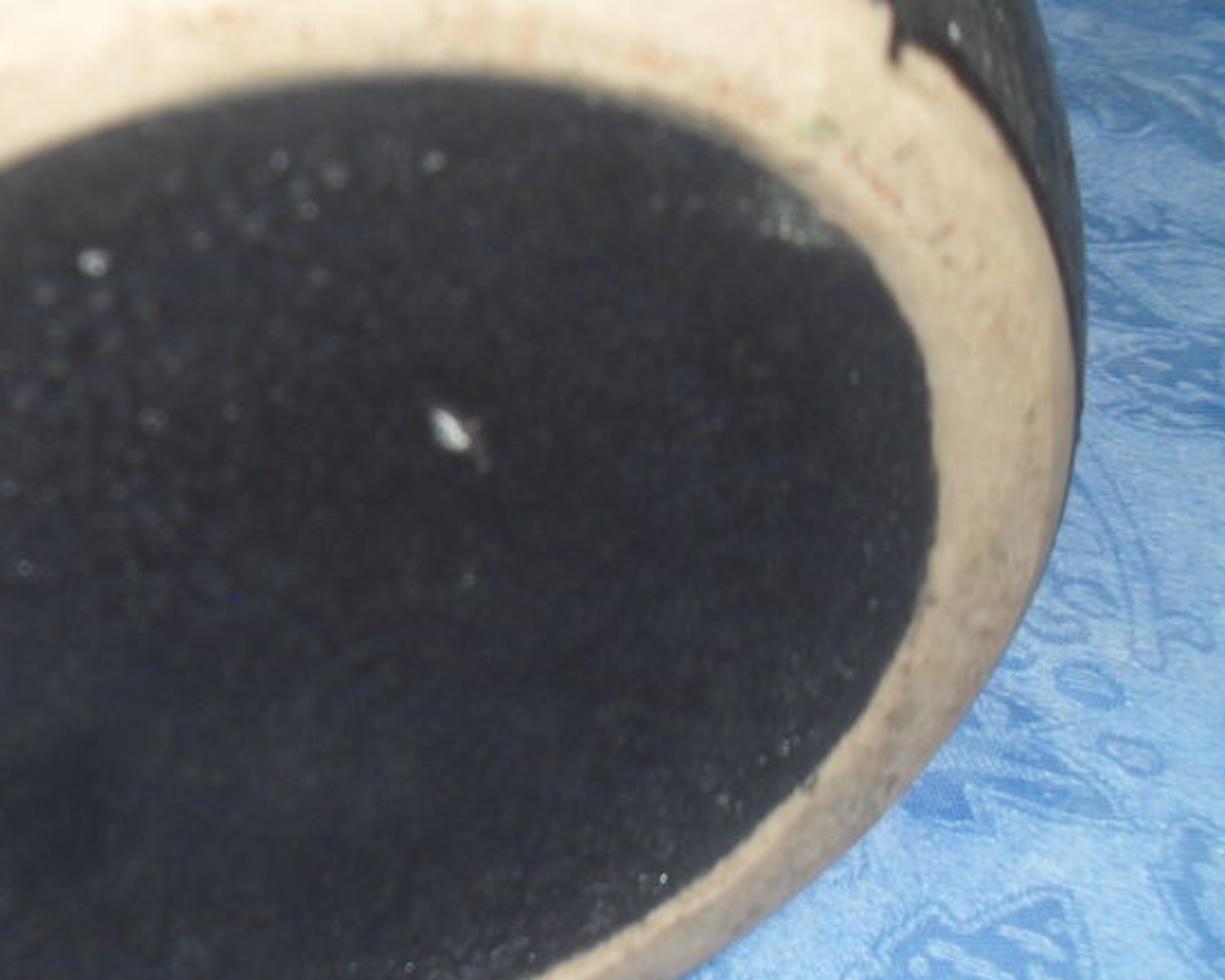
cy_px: 478
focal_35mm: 62
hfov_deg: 29.3
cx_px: 129
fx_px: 2248
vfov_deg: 24.6
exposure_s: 1/45
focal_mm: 6.3
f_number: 3.2
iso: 200
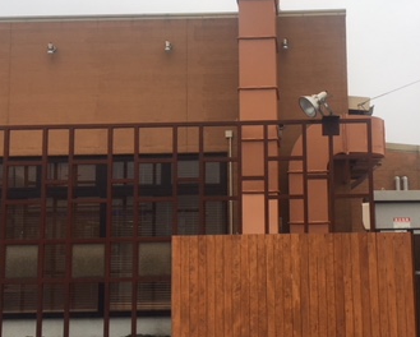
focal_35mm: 55
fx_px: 684
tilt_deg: +7.0
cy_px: 156
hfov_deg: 33.8
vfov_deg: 27.7
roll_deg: +0.7
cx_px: 283
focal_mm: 4.15
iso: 25
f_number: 2.2
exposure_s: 1/318
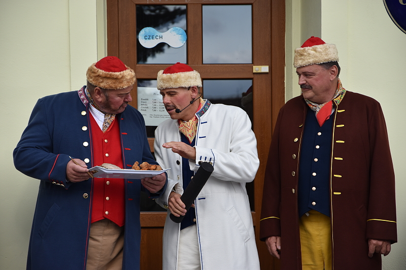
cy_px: 135
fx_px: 1776
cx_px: 203
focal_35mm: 158
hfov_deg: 13.0
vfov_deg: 8.7
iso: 400
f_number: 5.6
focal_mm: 105
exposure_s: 1/1600
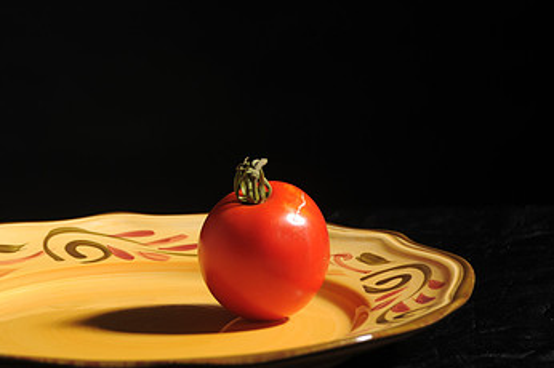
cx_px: 118
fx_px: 3090
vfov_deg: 6.8
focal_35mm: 201
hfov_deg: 10.2
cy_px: 153
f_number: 5.6
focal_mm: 80
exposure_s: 1/100
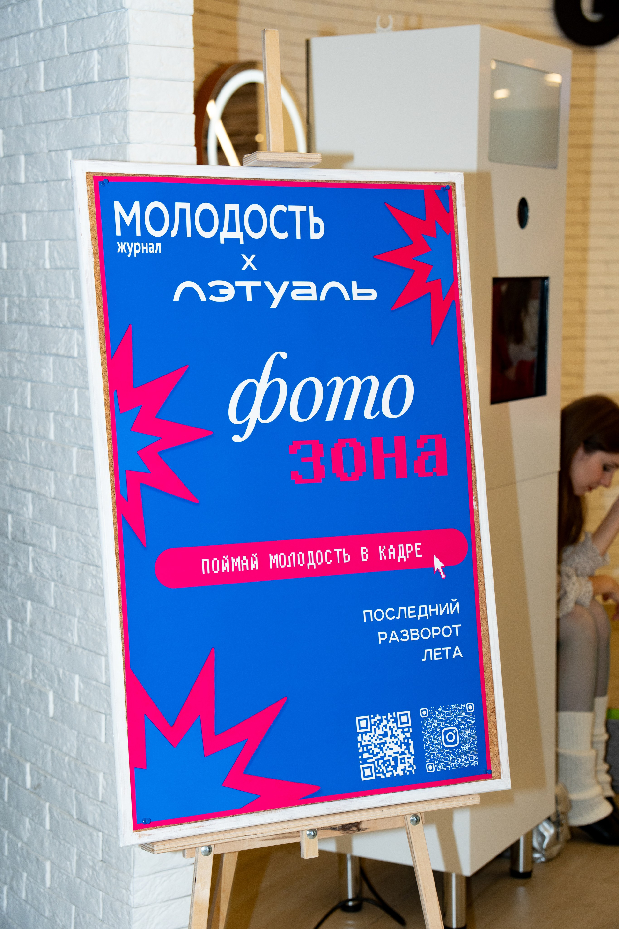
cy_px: 464
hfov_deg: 19.3
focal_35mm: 70
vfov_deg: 28.6
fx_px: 1818
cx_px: 310
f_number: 3.5
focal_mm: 47
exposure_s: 1/250
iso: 400
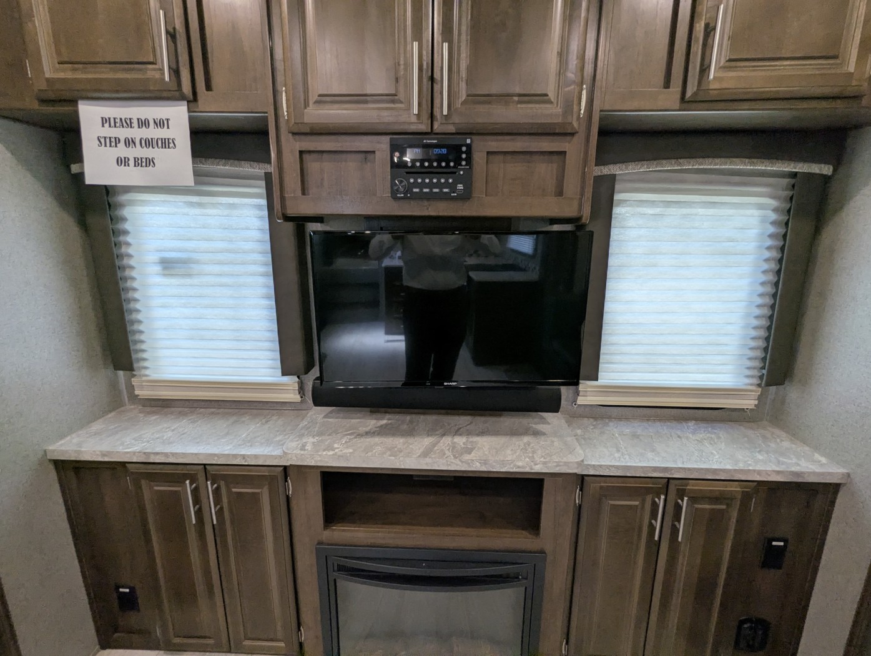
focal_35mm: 16
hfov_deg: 94.4
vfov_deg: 78.2
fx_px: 403
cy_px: 328
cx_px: 436
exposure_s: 1/46.4
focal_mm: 2.35
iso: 125
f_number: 2.2
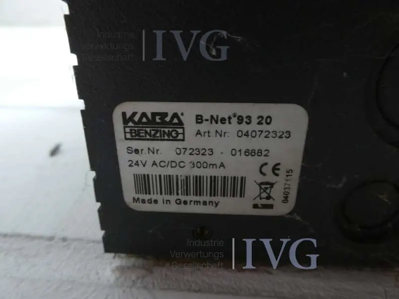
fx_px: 277
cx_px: 200
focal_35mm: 24
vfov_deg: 56.8
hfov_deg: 71.6
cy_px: 150
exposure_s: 1/60
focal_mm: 4.3
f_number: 3.3
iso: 320
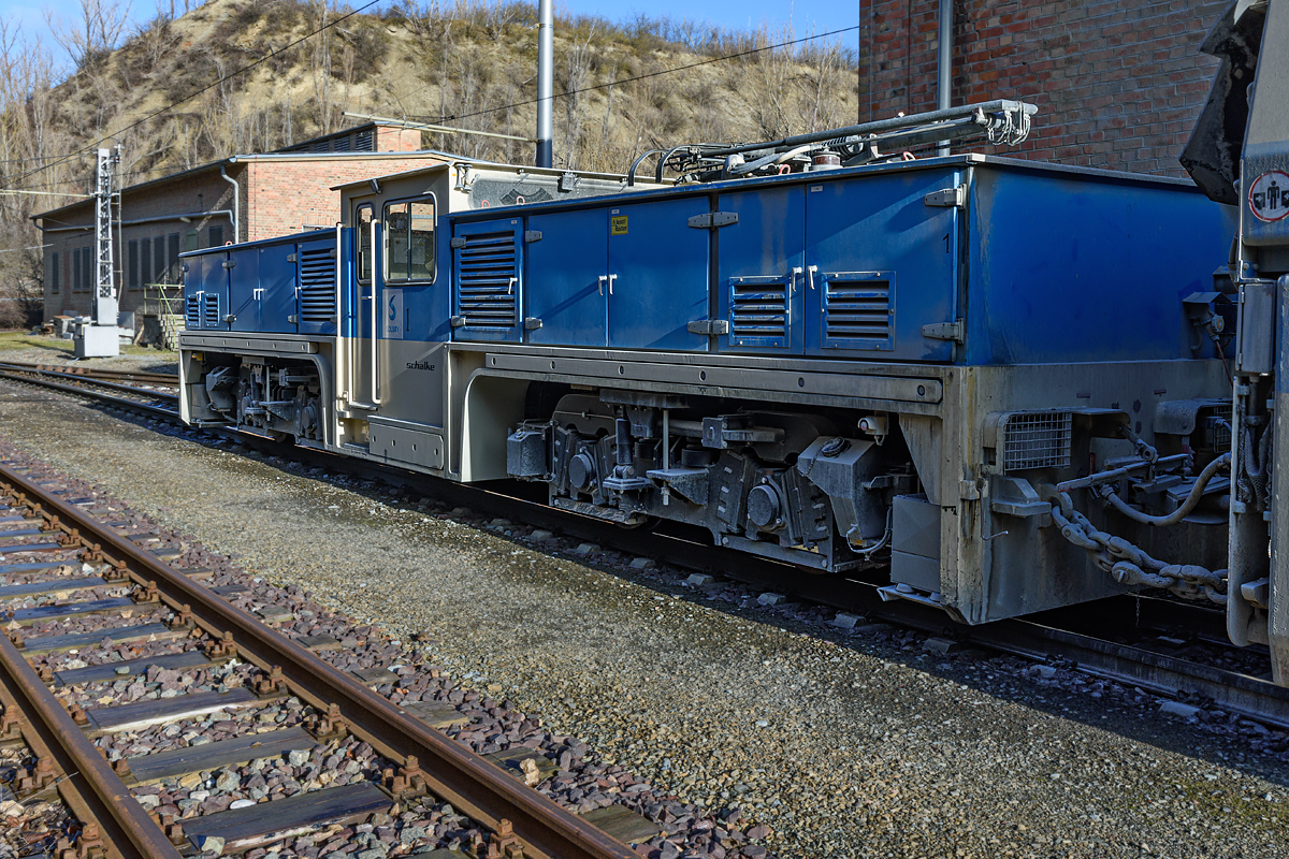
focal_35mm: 30
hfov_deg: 61.9
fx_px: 1074
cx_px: 644
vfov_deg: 43.6
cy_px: 430
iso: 200
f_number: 9
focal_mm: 20
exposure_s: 1/250
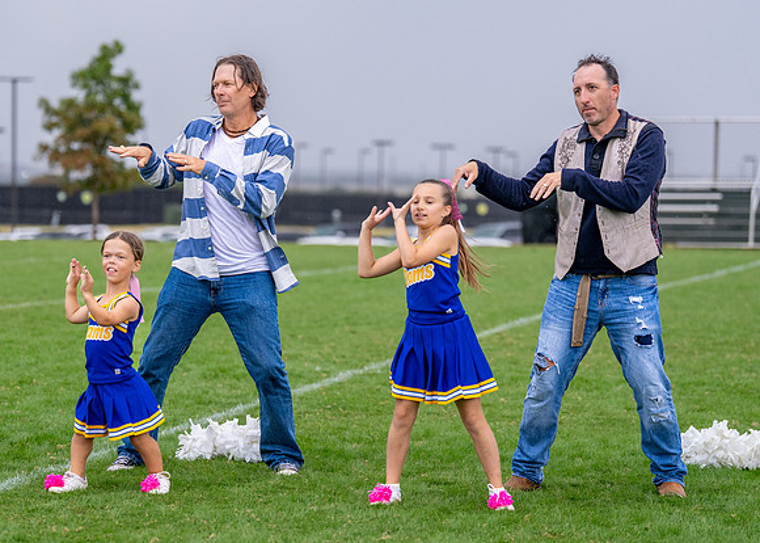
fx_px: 3268
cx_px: 247
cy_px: 290
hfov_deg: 13.2
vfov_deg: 9.5
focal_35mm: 151
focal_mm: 111
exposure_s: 1/1600
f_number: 2.8
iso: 500
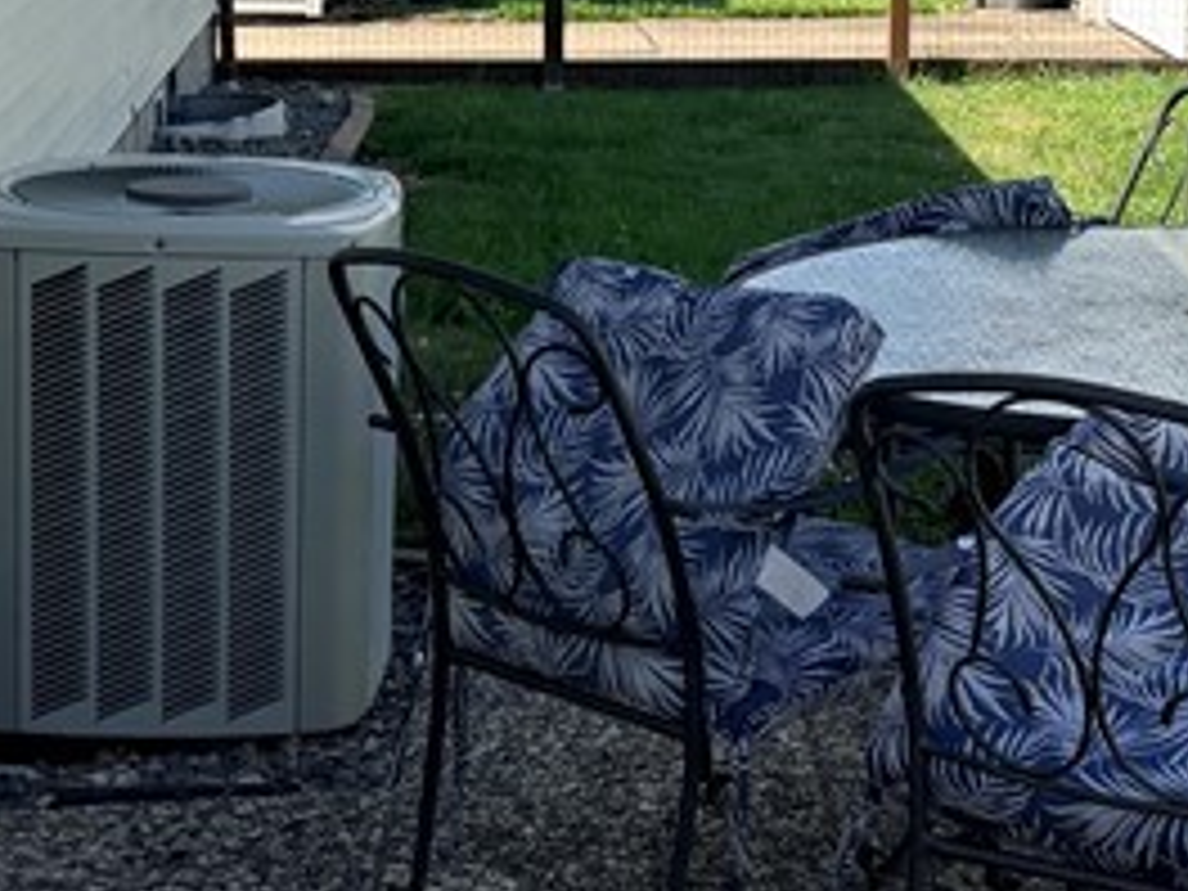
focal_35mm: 93
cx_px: 896
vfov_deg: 15.8
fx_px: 3192
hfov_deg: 20.9
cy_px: 261
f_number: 1.78
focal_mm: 6.76
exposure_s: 1/3759
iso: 100
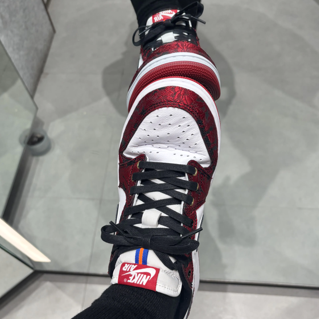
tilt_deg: -58.1
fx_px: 354
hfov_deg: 48.4
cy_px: 155
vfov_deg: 48.4
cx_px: 164
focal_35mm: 34
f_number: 1.6
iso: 100
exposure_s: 1/118
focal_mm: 5.96
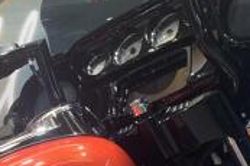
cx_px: -126
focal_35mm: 125
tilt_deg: -9.2
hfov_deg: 15.2
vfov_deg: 10.8
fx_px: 867
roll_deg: -0.2
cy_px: 185
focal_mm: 4.25
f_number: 1.8
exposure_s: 1/60
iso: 80
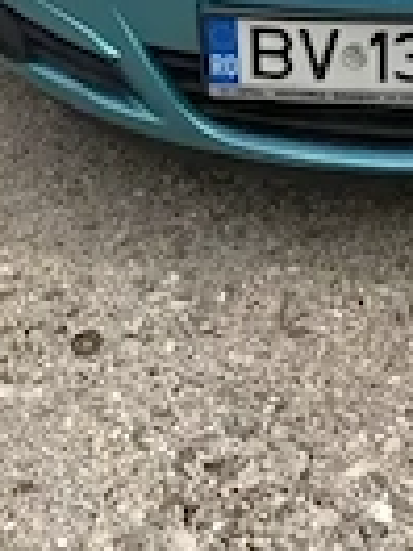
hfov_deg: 18.4
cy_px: -117
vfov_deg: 22.7
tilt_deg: -22.8
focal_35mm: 79
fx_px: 1257
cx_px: 371
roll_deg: -0.6
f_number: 1.6
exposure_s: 1/3831
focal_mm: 5.96
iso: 50
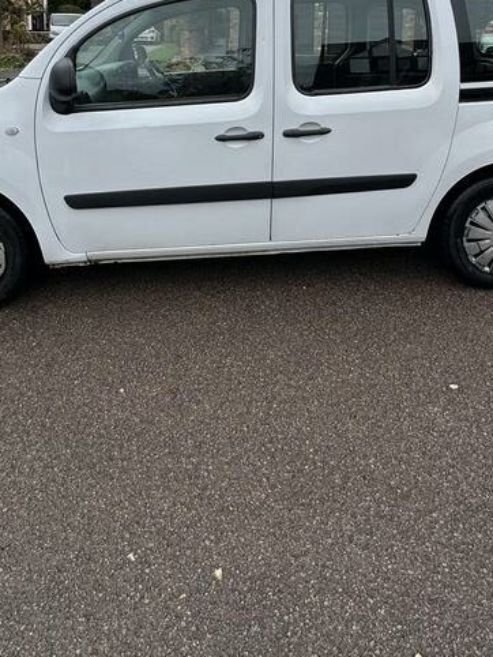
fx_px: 493
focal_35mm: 26
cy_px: 90
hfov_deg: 53.1
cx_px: 241
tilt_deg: -6.1
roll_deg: -0.5
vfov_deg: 59.3
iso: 40
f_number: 2.2
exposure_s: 1/445
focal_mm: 2.22
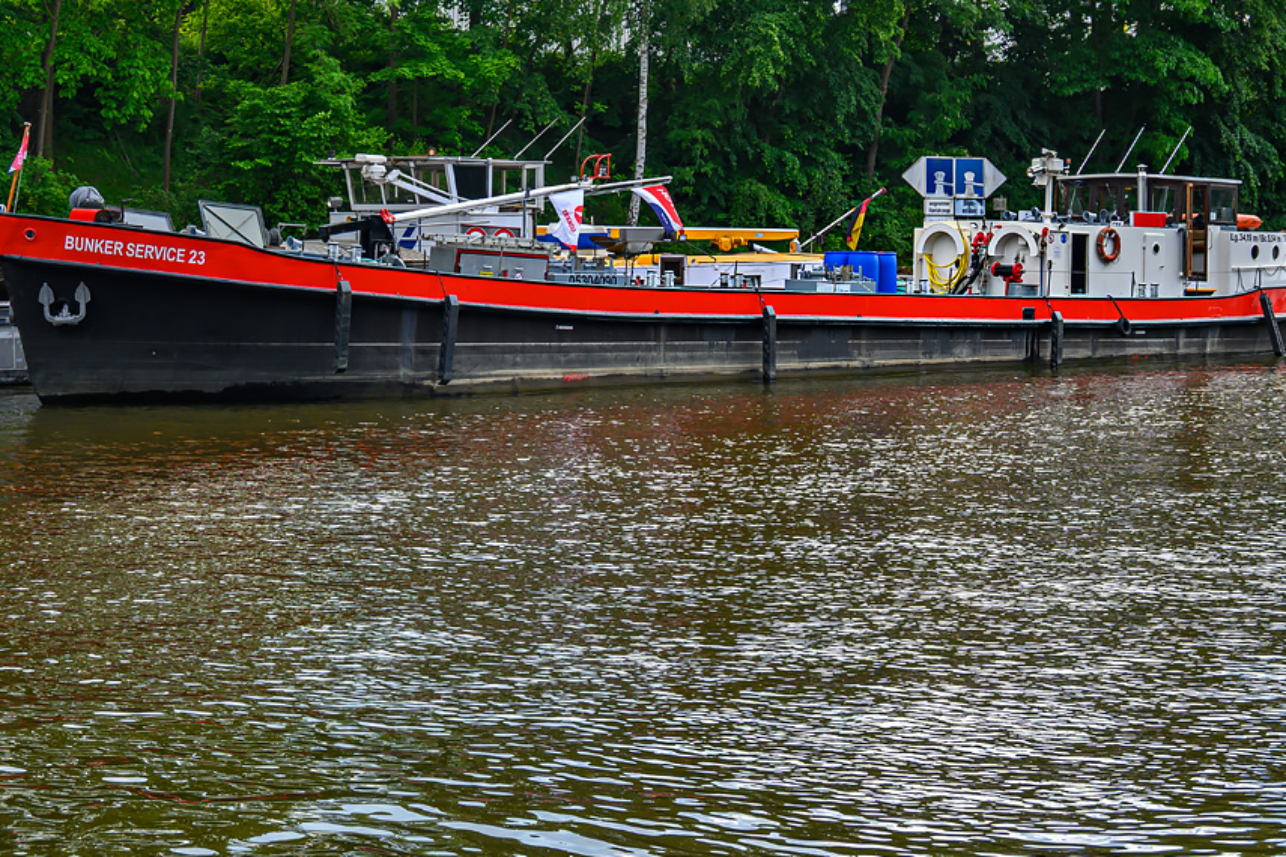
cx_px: 575
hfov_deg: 25.3
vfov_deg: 17.1
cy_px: 355
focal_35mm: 80
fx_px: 2858
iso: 200
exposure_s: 1/320
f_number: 7.1
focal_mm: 38
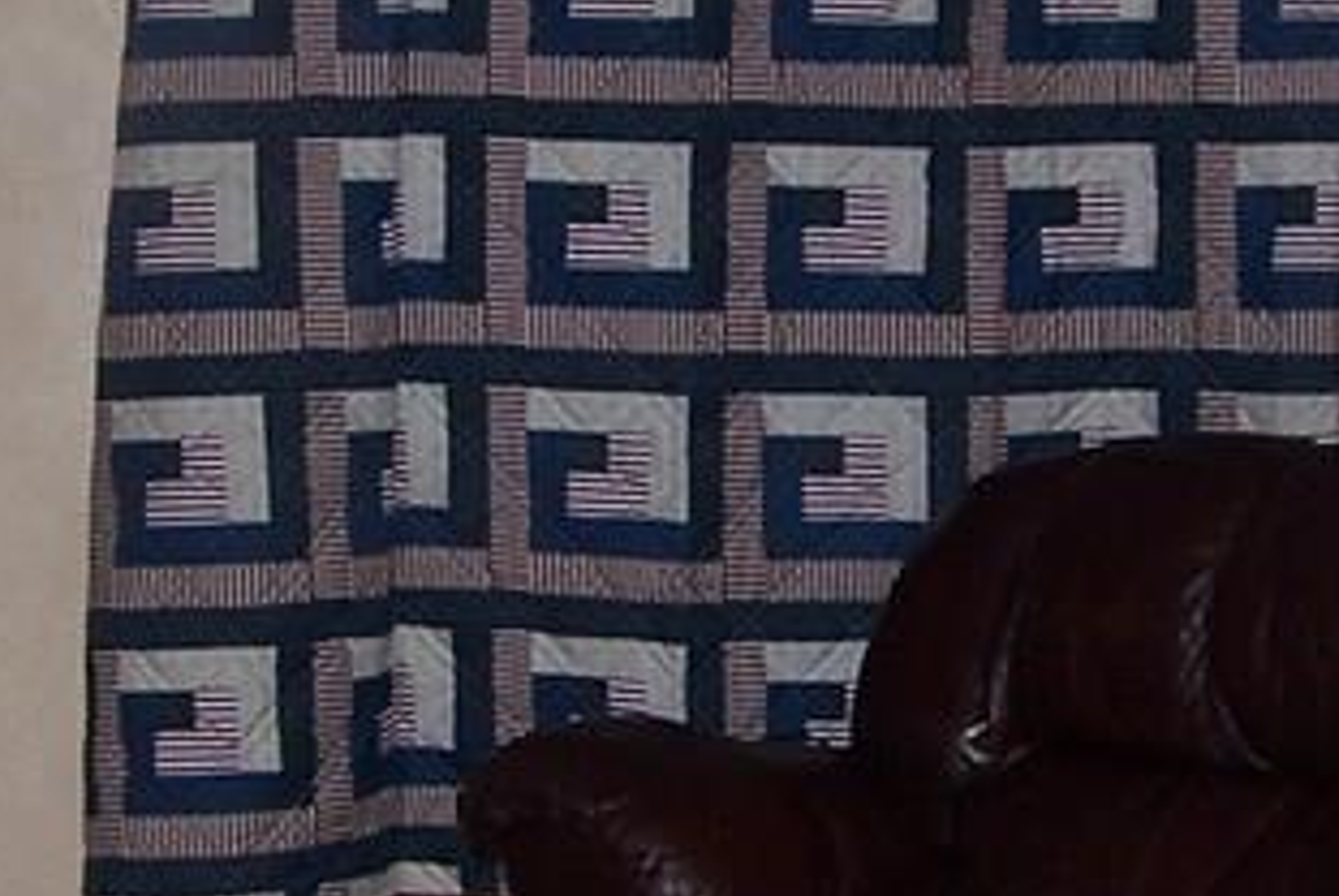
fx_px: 4840
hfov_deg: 15.7
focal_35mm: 130
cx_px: 732
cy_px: 500
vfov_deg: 10.6
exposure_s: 1/60
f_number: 2.8
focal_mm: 6.3
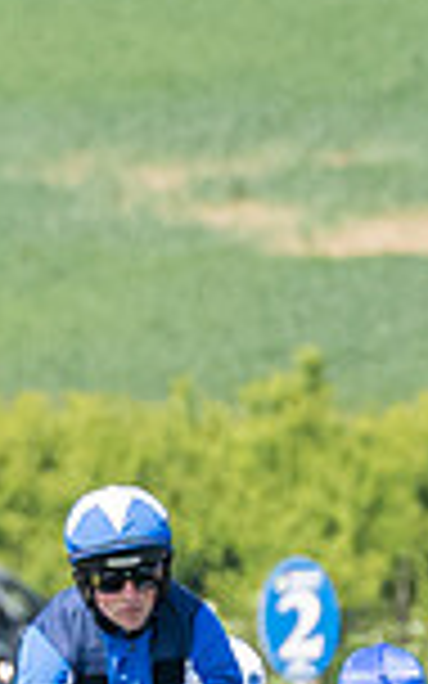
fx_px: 45706
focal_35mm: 2449
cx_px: 573
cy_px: 595
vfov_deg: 0.9
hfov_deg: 0.5
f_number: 4
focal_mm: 200
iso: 400
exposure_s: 1/2500
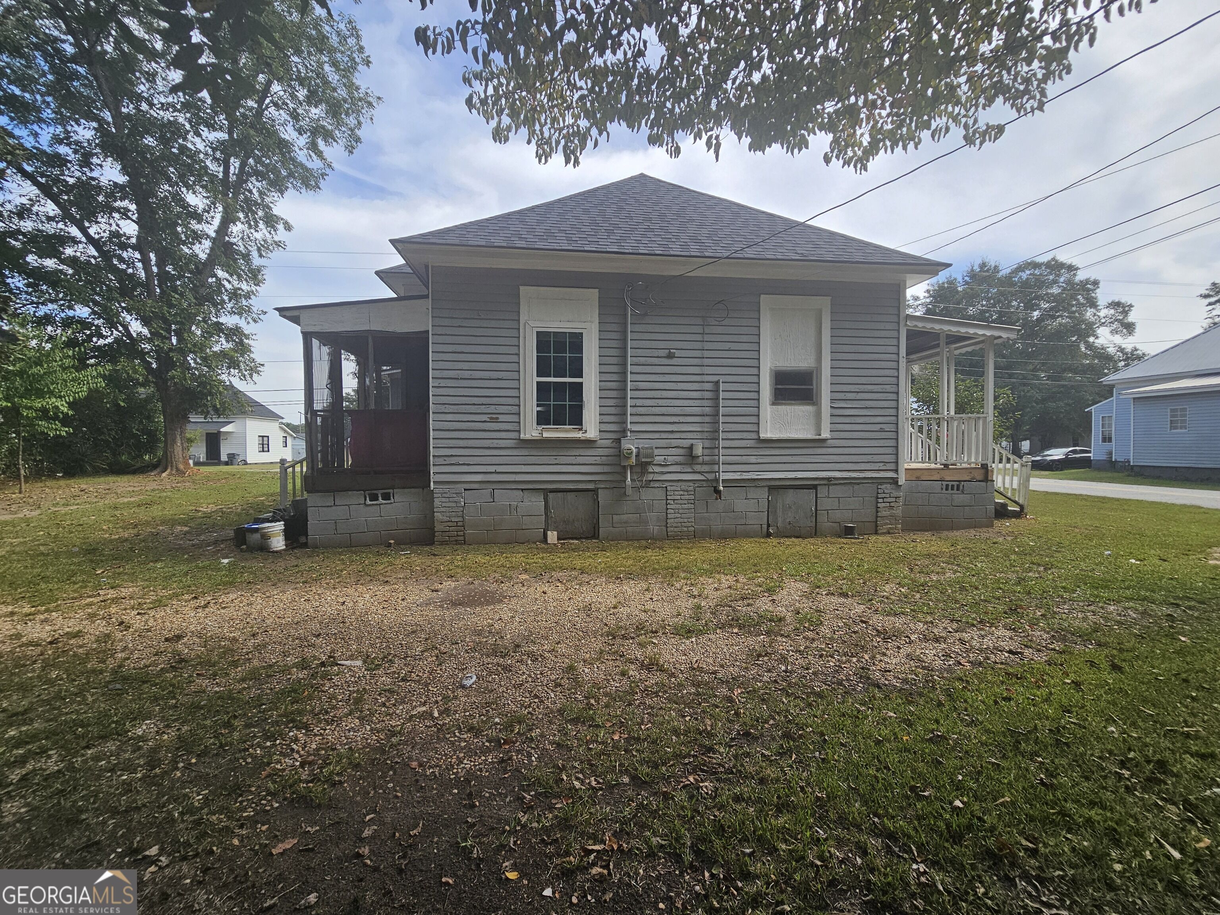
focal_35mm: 13
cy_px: 458
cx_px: 610
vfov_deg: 89.9
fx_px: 458
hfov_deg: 106.2
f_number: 2.2
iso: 50
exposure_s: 1/1067
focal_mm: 2.2
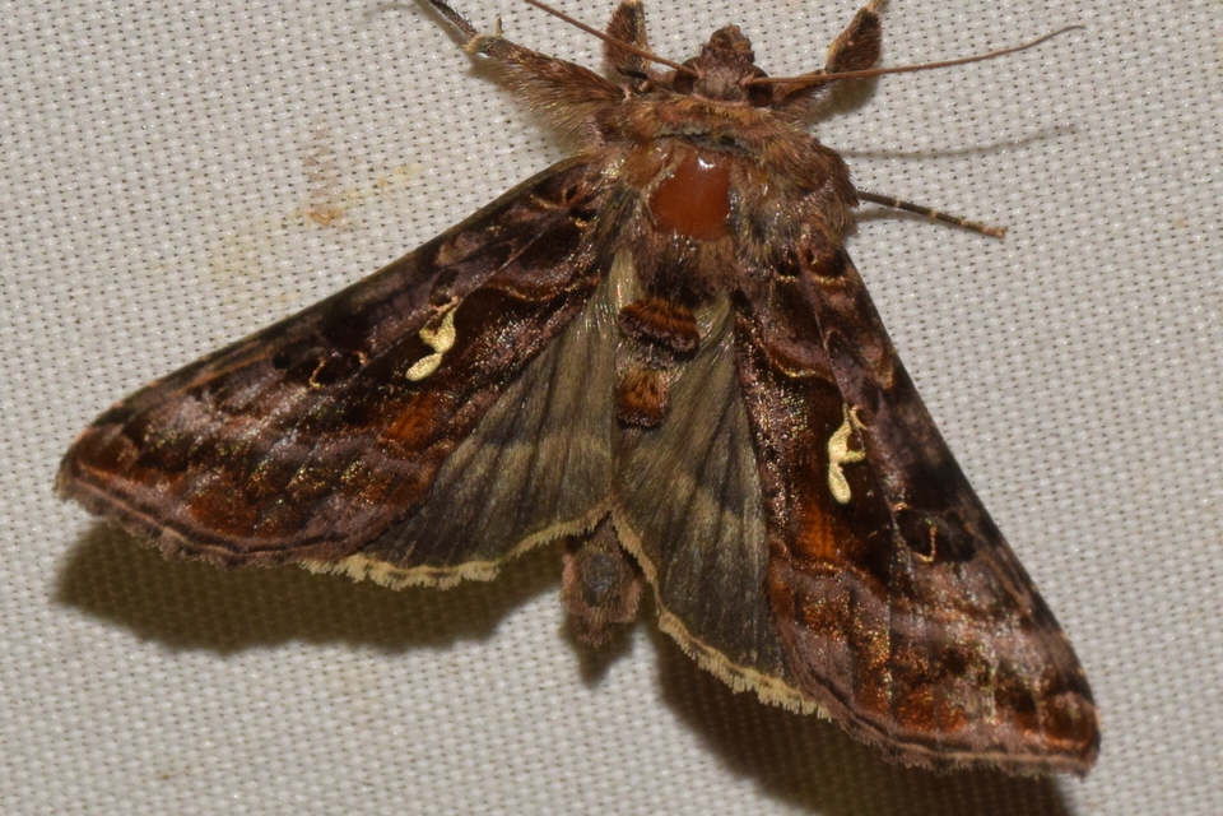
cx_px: 612
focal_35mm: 210
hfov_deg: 9.8
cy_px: 408
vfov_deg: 6.5
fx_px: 7134
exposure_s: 1/160
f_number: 14
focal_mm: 140
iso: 500
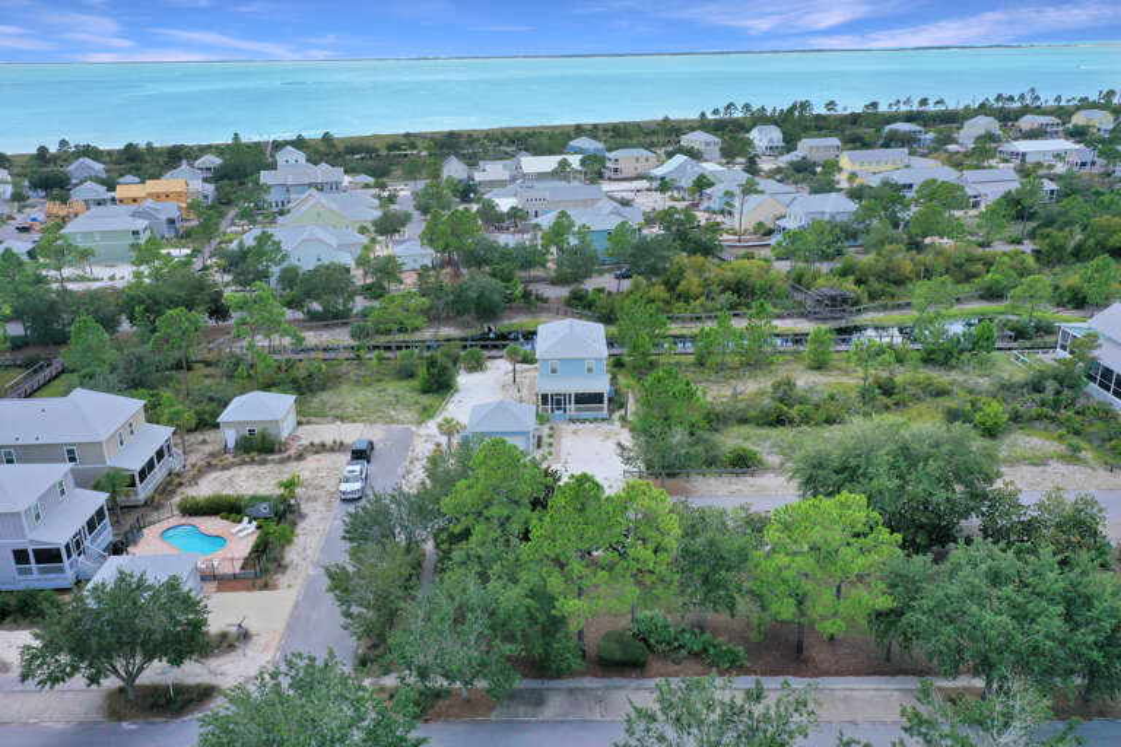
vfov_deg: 46.4
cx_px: 560
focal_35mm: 28
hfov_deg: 65.5
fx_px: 872
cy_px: 374
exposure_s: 1/400
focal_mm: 10.26
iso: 100
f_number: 5.6
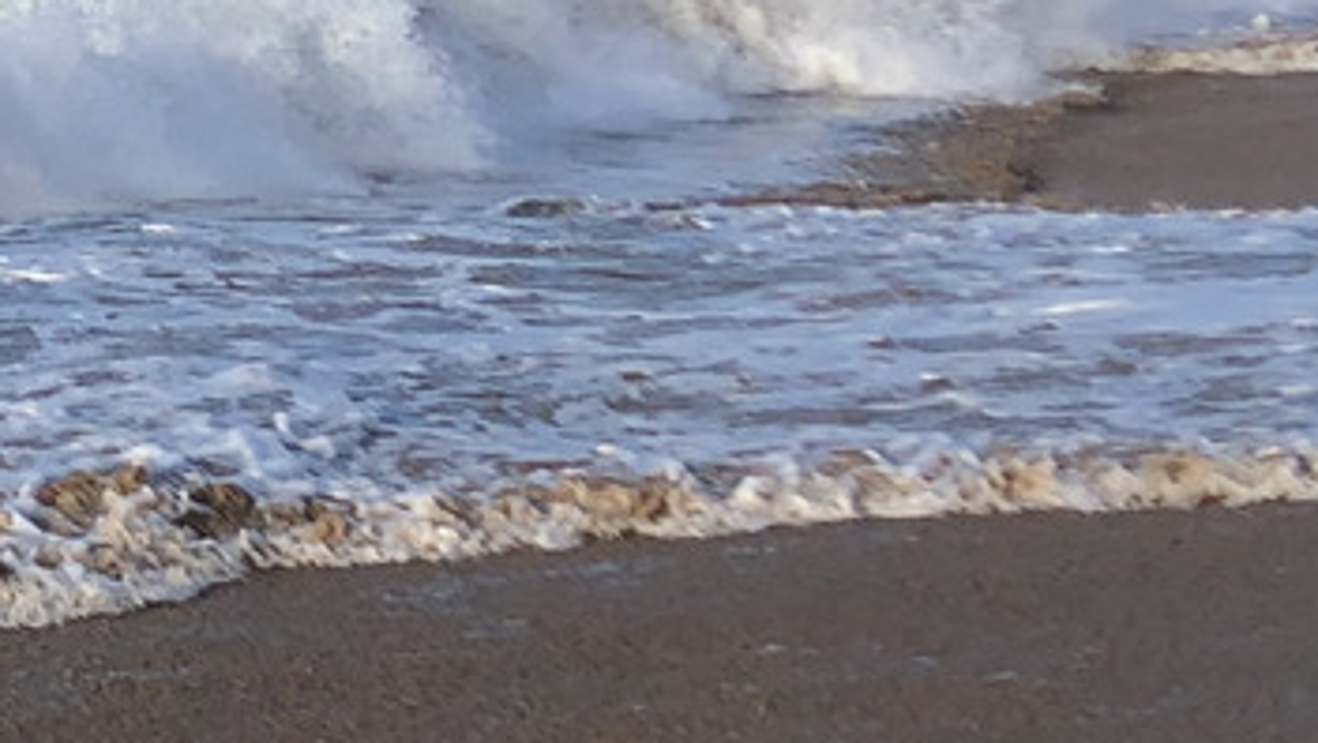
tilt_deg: +0.5
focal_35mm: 139
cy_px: -225
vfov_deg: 8.6
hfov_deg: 14.5
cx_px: -575
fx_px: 4861
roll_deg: +1.4
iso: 20
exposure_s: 1/1412
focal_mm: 4
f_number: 1.8
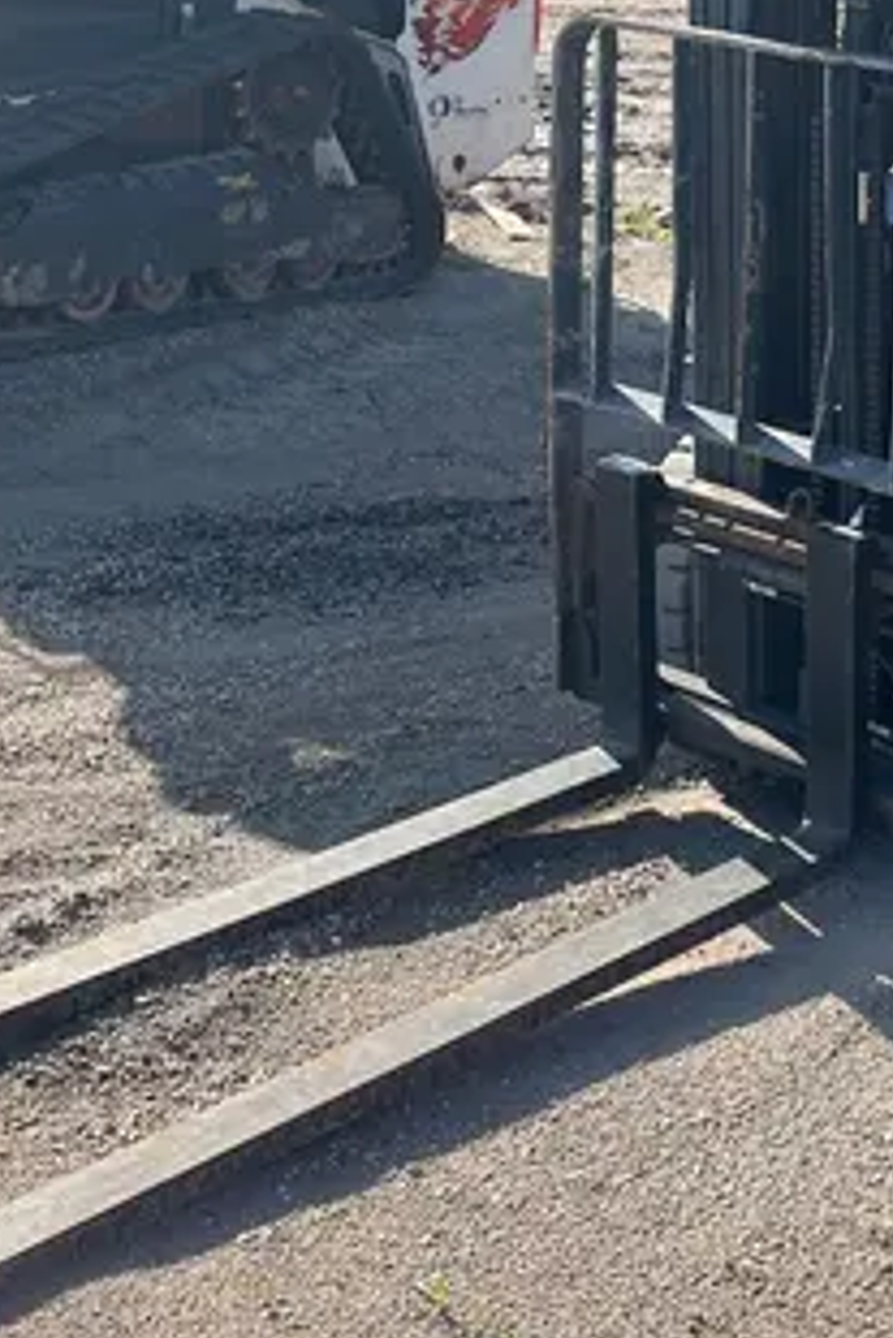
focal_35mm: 64
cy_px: 460
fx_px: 2378
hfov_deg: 20.4
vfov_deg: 31.2
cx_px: 945
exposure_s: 1/1372
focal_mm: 5.1
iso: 50
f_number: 1.6
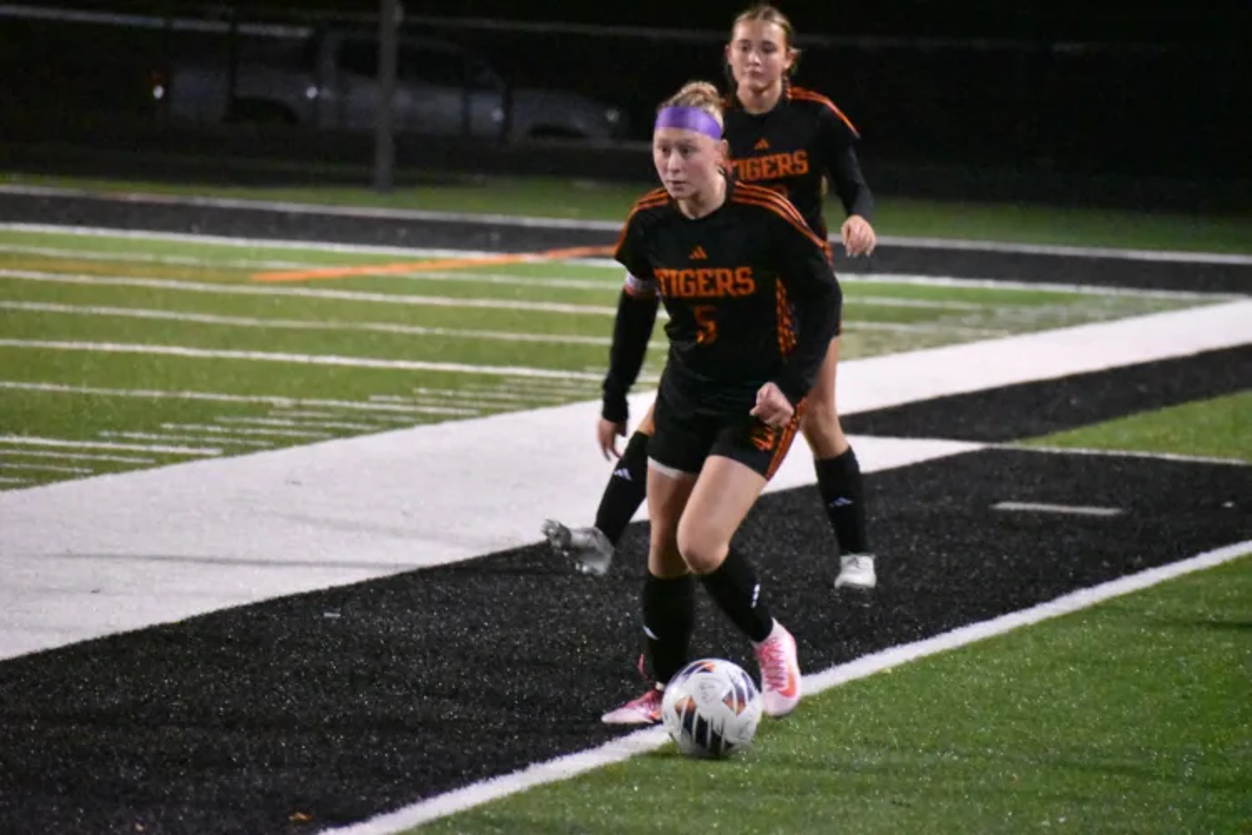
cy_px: 418
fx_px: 10954
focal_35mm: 315
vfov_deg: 4.4
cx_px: 626
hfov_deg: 6.5
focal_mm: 210
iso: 22800
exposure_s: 1/500
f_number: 5.6
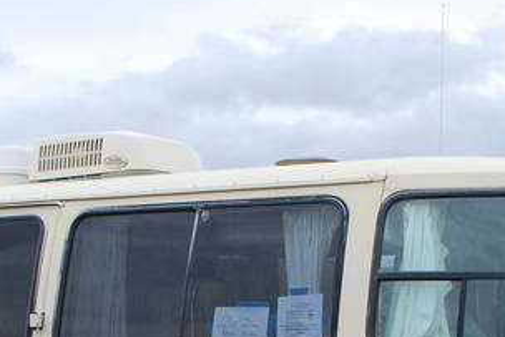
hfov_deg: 27.9
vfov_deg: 17.8
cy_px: 427
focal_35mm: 72
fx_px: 1010
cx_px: 181
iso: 100
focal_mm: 18
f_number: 7.1
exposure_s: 1/200
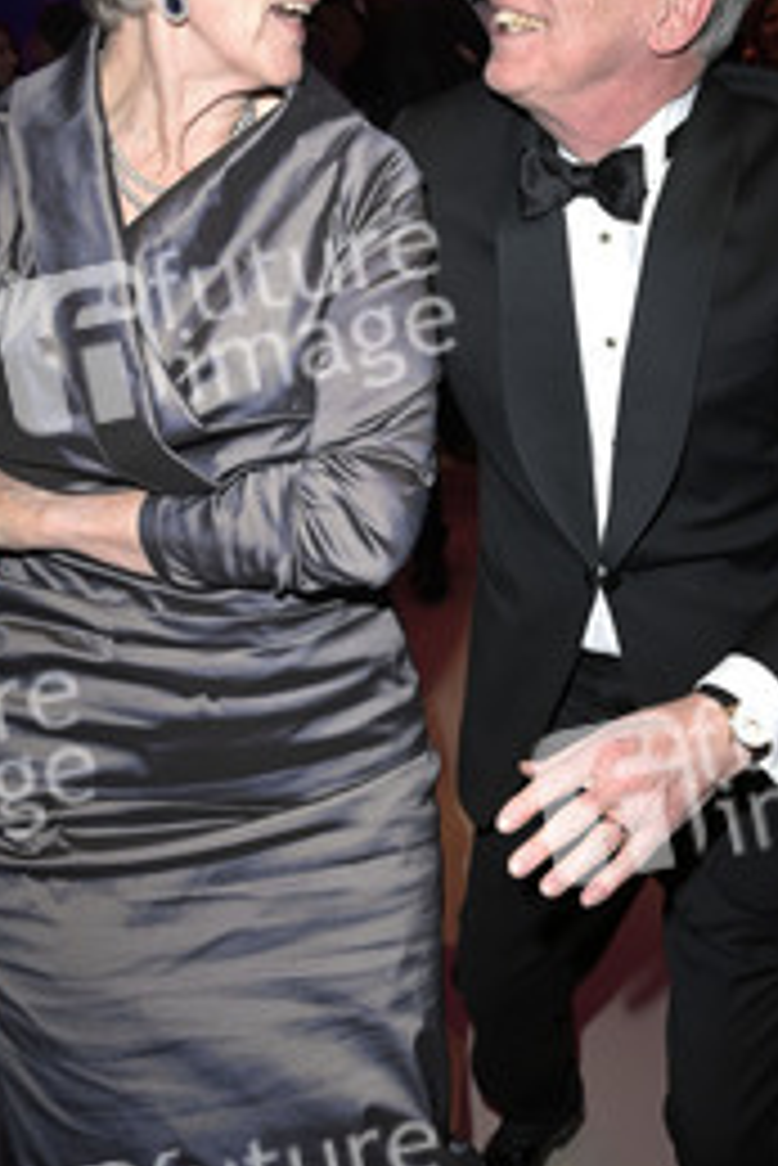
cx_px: 355
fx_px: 1198
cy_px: 554
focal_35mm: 37
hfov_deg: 36.0
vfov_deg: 51.8
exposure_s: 1/250
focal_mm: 24
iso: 4000
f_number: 5.6
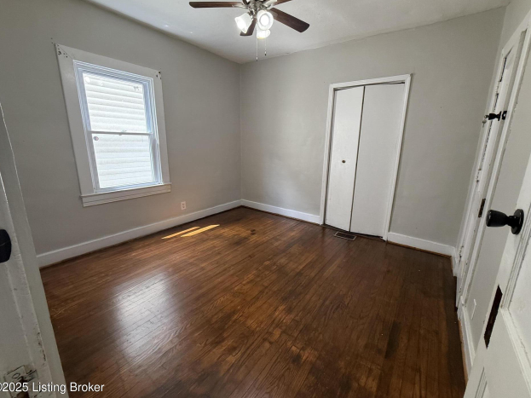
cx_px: 276
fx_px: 230
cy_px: 193
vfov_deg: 81.7
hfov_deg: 98.1
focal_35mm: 15
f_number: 2.2
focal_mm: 2.22
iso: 200
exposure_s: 1/120
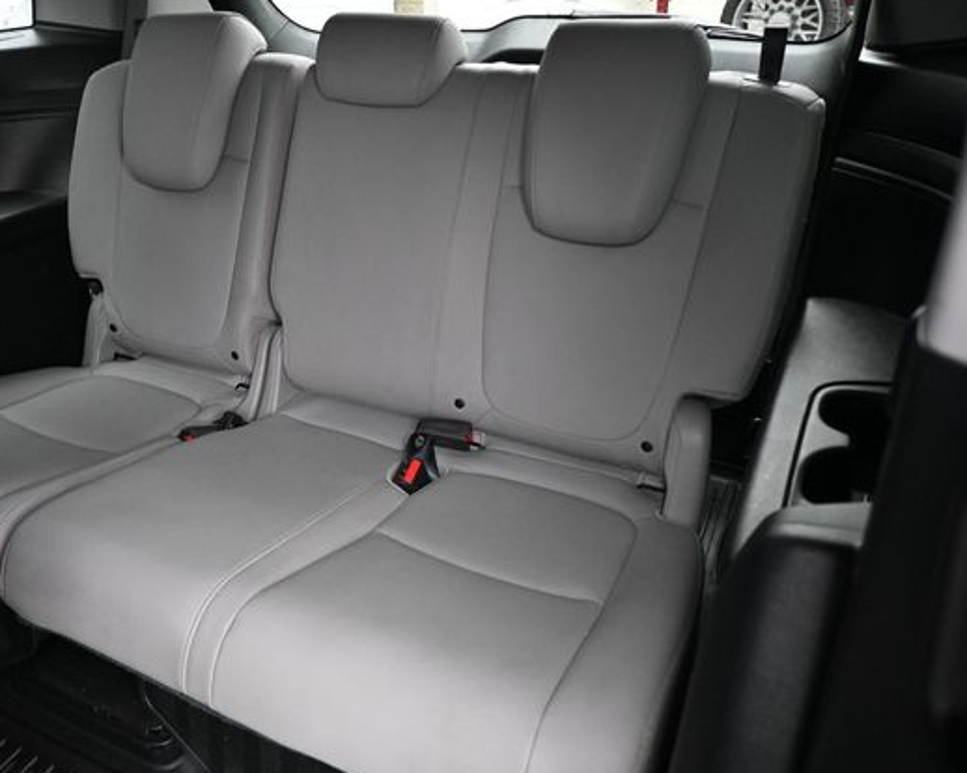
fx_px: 846
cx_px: 441
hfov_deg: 59.4
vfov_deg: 49.1
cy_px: 385
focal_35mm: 30
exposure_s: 1/125
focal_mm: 17
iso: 1800
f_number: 3.5
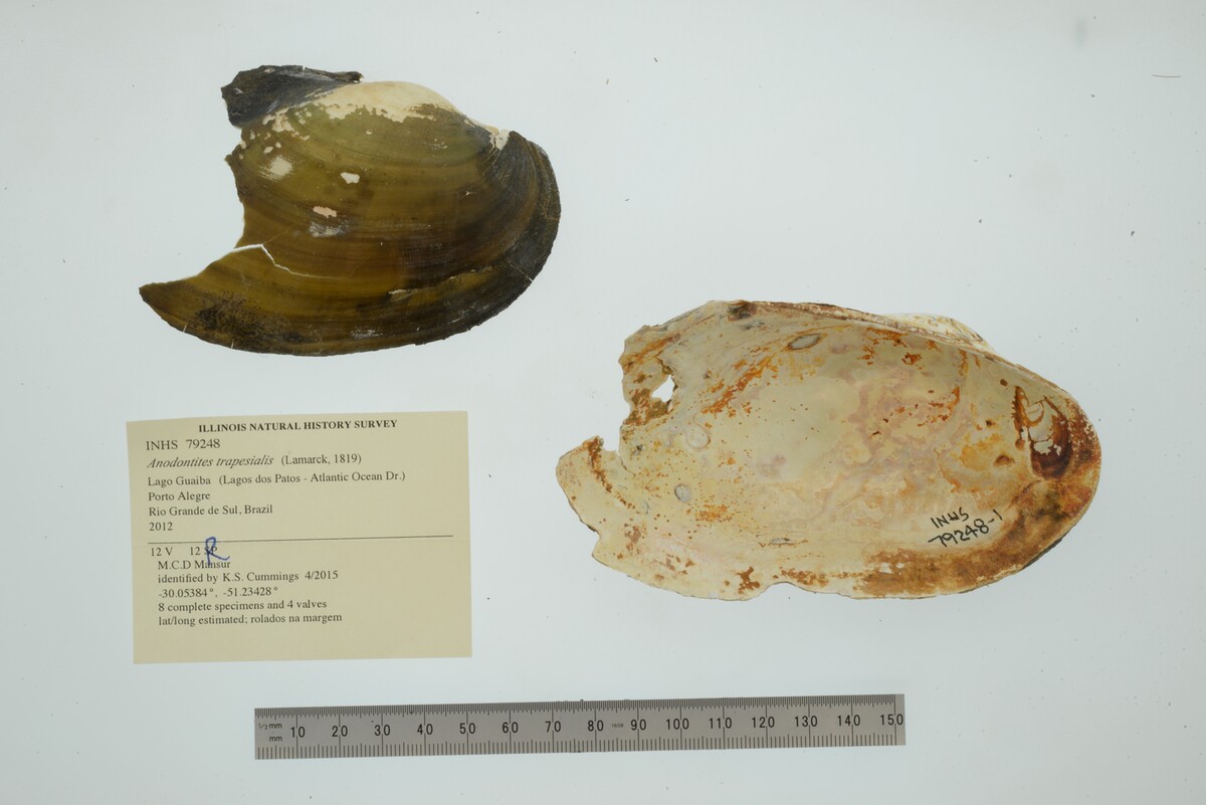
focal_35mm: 60
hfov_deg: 33.4
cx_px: 603
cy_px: 402
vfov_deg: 22.6
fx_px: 2011
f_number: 32
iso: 100
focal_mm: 60
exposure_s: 1/13
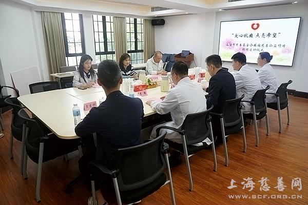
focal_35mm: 24
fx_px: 205
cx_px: 154
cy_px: 102
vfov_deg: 53.1
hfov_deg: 73.7
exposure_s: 1/160
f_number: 4
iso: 1600
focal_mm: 24
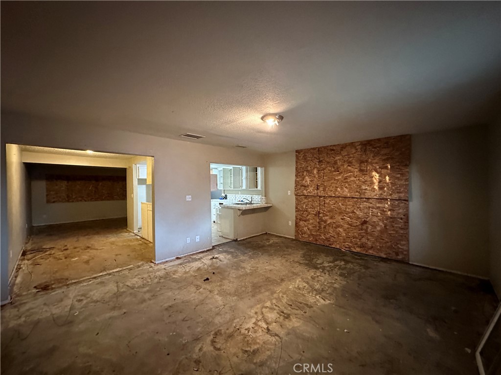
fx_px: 203
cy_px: 188
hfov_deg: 102.1
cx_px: 250
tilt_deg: -1.2
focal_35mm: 14
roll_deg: +0.7
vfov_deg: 85.7
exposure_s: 1/40
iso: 1000
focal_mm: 2.22
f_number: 2.2
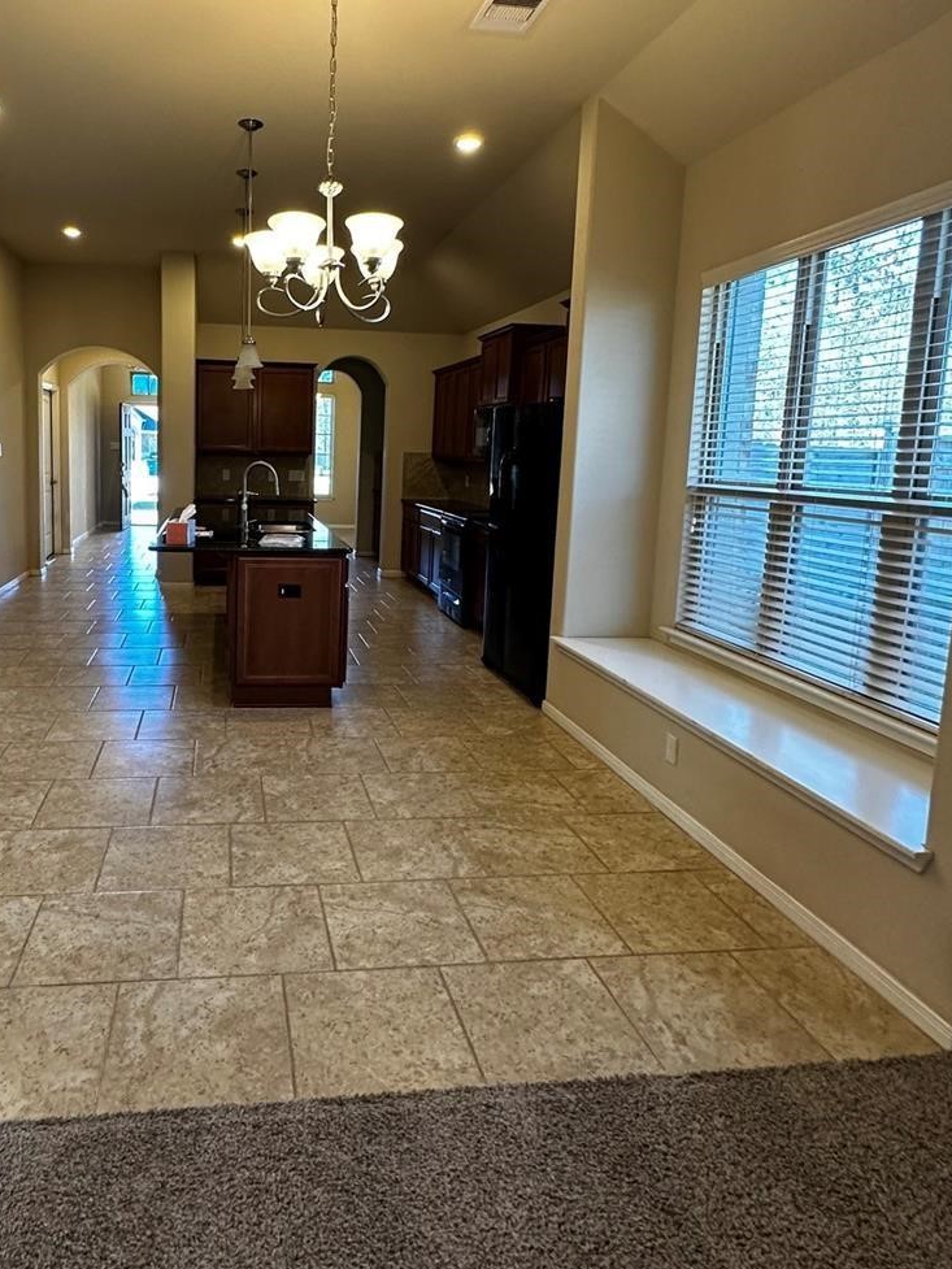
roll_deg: -1.4
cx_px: 318
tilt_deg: -5.8
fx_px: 807
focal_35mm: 22
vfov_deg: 75.9
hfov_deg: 59.7
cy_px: 540
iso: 320
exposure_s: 1/120
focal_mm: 2.22
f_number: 2.2
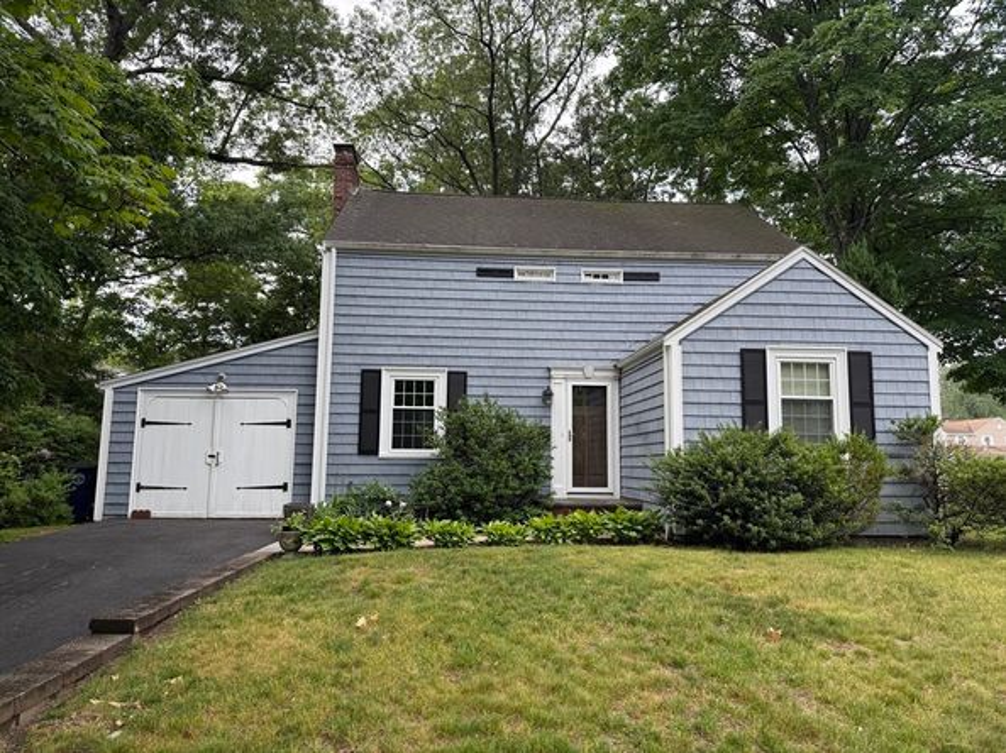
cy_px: 376
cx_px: 503
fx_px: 697
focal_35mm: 24
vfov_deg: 56.8
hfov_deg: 71.6
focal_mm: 6.76
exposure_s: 1/813
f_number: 1.78
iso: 100
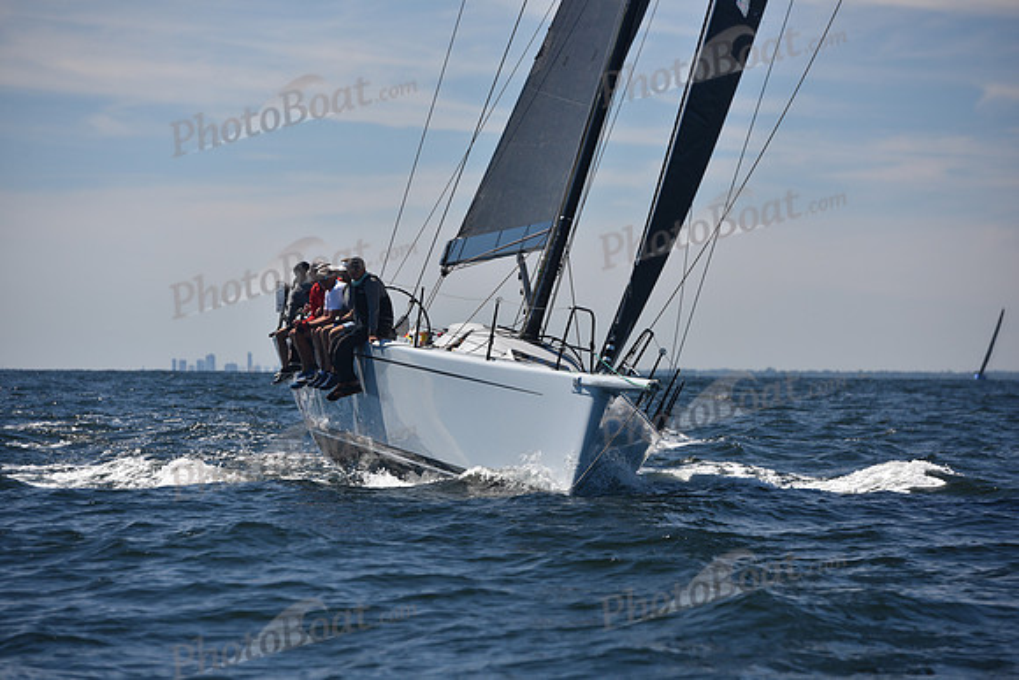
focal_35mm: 185
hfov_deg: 11.1
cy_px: 340
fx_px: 5238
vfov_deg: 7.4
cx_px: 510
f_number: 5.6
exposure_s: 1/800
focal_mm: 185
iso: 200
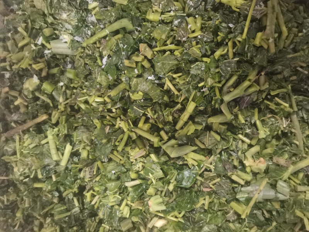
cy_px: 116
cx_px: 154
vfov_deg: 51.4
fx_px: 241
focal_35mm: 27
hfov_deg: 65.3
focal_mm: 4.94
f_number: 1.9
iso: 2500
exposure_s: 1/20
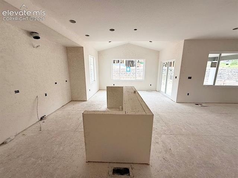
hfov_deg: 102.1
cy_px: 89
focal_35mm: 14
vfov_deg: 85.7
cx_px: 119
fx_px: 96
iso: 50
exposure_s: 1/140
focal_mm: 2.22
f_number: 2.2
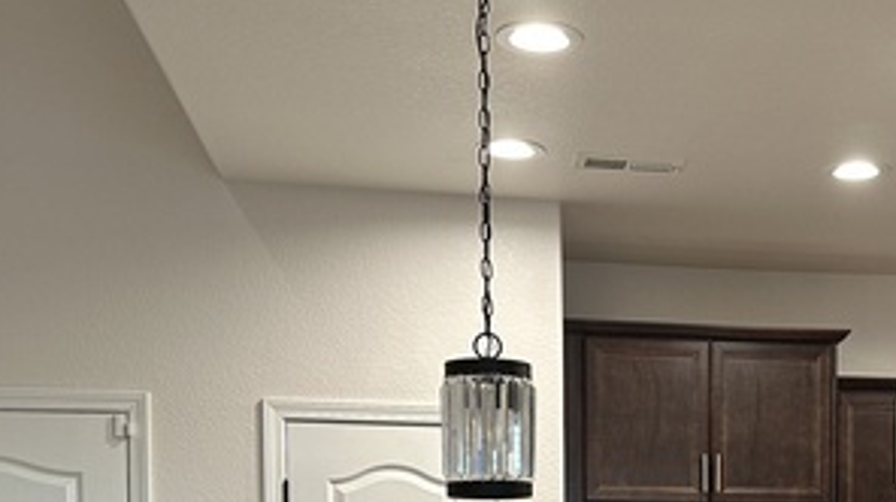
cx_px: 725
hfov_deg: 34.3
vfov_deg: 19.0
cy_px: 629
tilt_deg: -2.0
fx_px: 1401
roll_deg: -0.2
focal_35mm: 59
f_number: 1.78
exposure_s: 1/120
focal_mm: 6.86
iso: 200
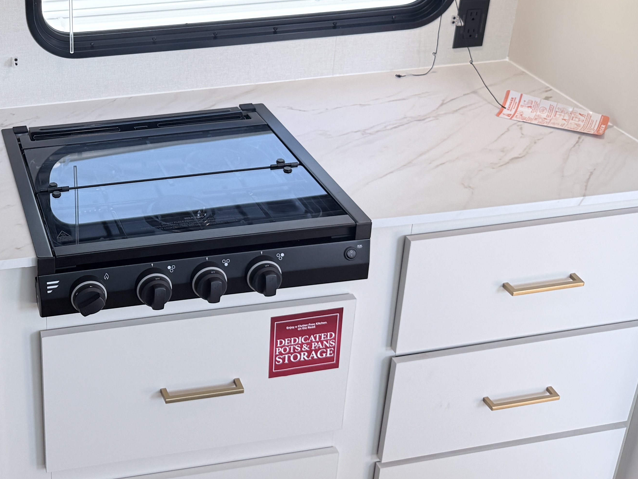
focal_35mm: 52
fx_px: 958
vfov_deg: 27.5
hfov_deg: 34.8
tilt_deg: -22.2
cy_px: 96
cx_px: 70
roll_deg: +1.3
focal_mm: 6.76
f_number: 1.78
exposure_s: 1/280
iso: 100
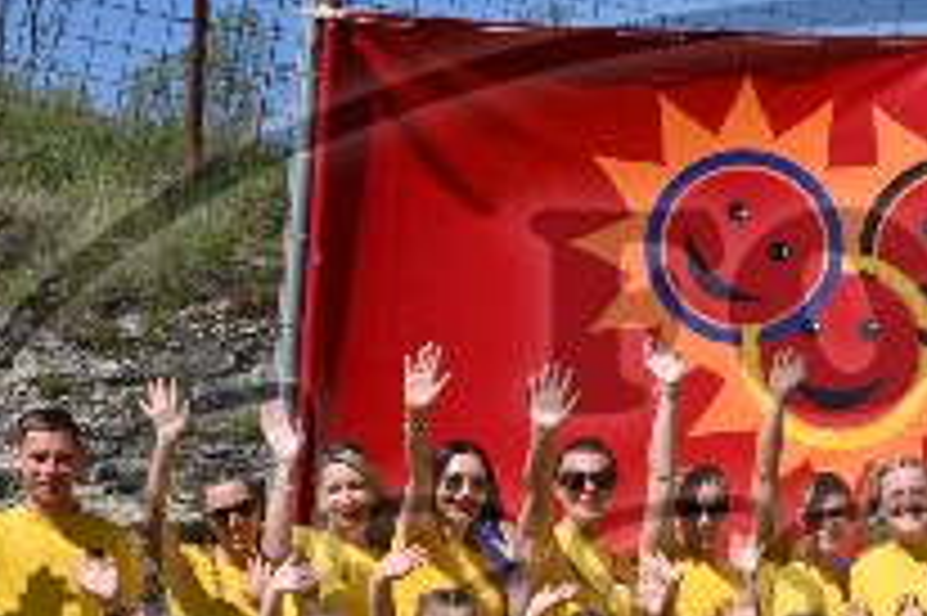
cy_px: 560
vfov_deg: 11.3
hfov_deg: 16.6
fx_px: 3087
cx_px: 999
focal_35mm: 120
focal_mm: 38
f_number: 13
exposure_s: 1/250
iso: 100
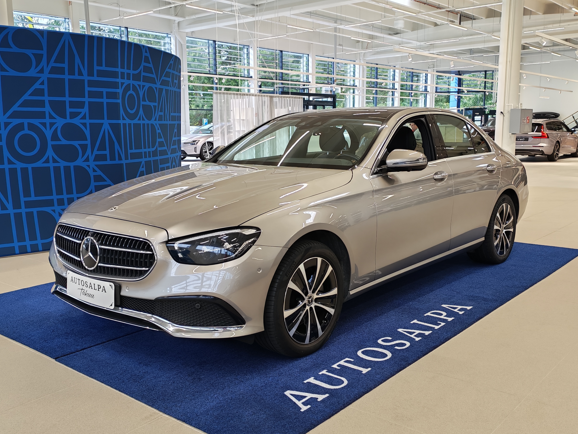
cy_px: 229
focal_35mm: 36
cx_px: 277
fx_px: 601
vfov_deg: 39.6
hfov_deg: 51.3
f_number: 1.9
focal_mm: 6.12
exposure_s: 1/100
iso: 186
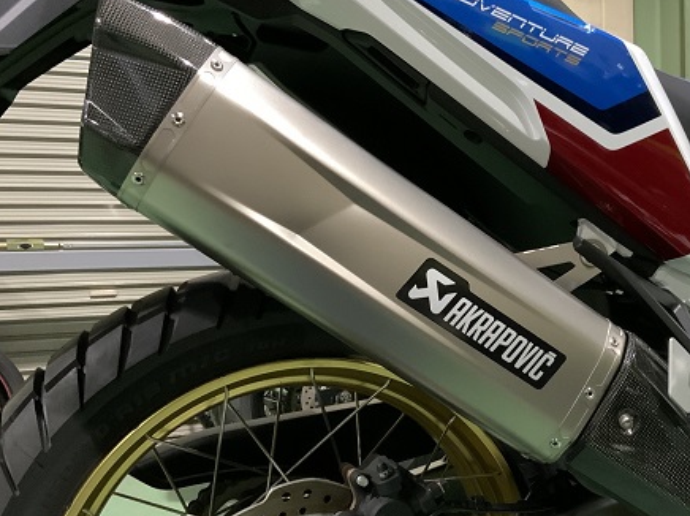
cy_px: 316
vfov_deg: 30.7
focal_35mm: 47
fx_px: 936
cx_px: 468
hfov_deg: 39.9
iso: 250
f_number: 1.8
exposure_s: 1/25
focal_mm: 3
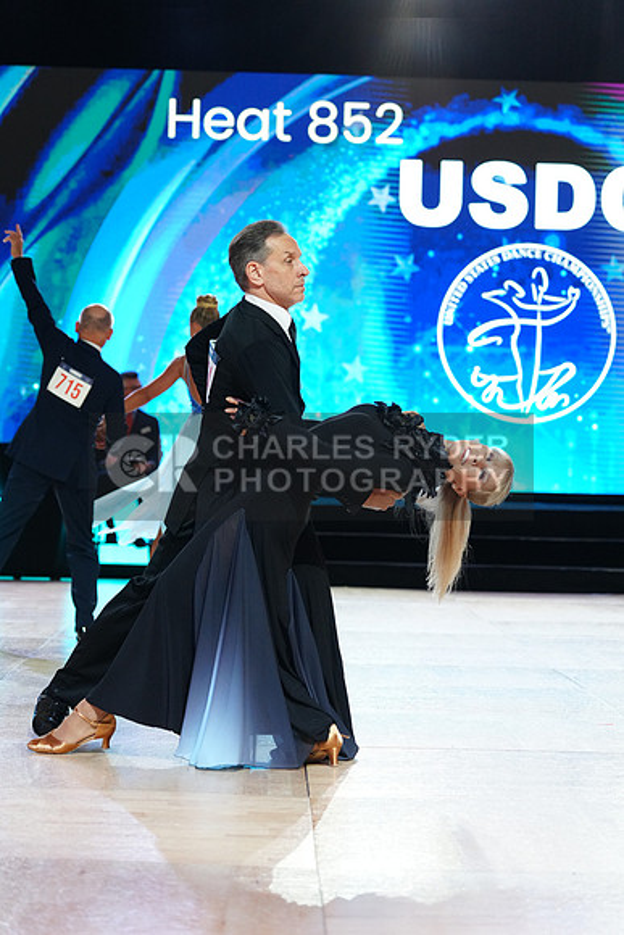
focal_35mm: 92
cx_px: 312
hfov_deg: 14.9
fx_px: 2390
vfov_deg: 22.1
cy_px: 468
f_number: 4
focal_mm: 92
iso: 2500
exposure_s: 1/320
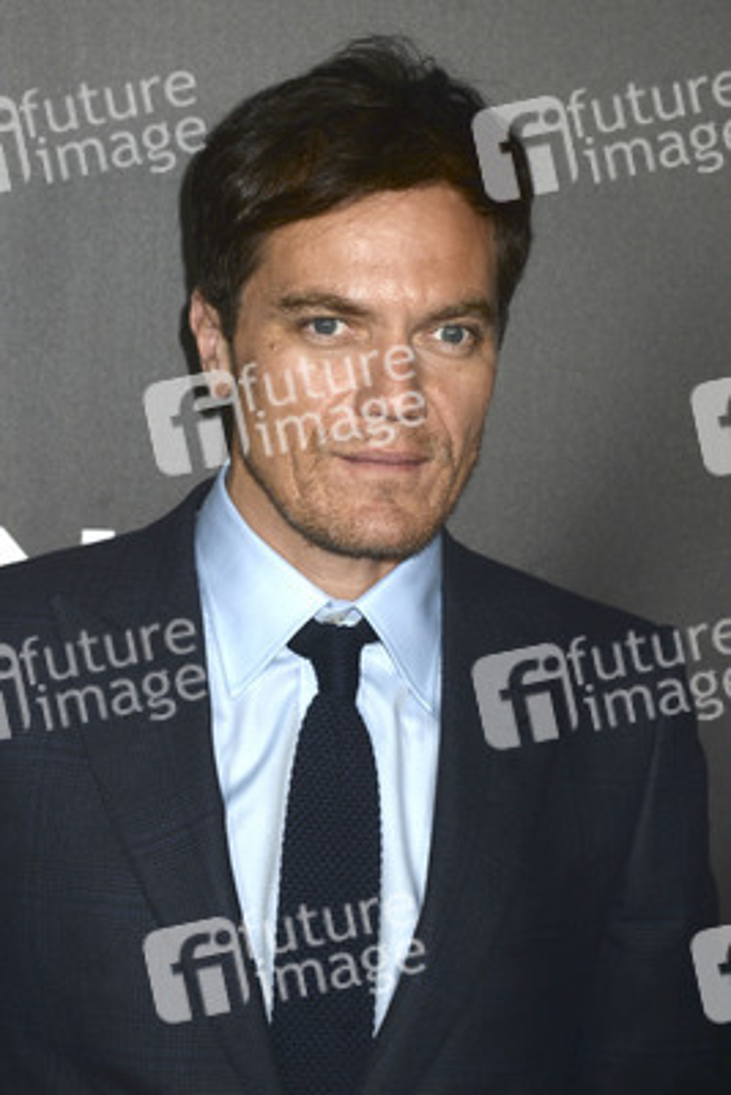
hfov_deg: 11.8
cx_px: 366
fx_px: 3530
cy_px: 548
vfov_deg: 17.6
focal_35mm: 116
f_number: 6.3
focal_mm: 116
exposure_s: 1/250
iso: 500
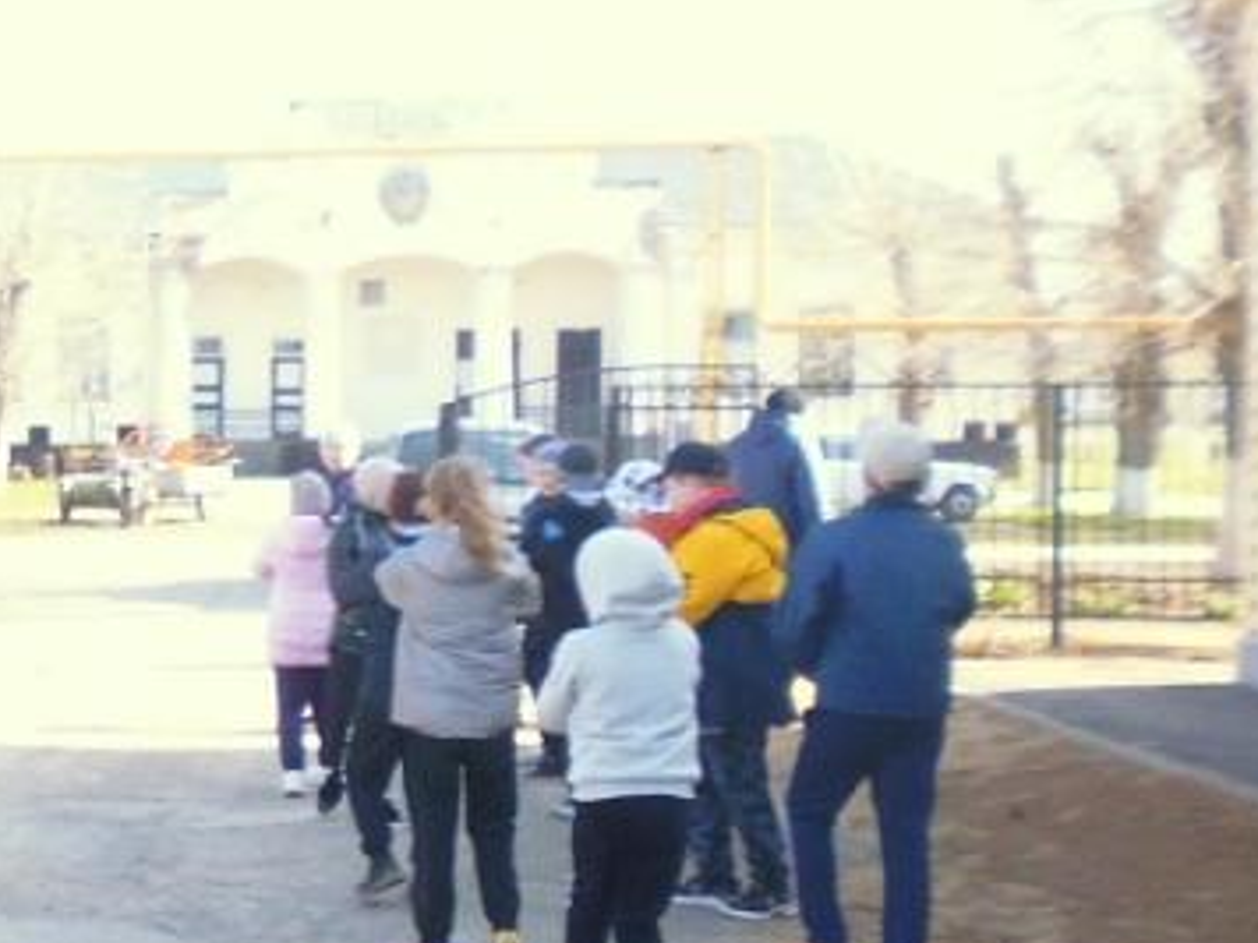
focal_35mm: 69
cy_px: 544
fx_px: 2508
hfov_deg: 23.9
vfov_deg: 21.3
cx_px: -474
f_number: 2.8
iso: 200
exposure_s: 1/320
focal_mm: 4.3
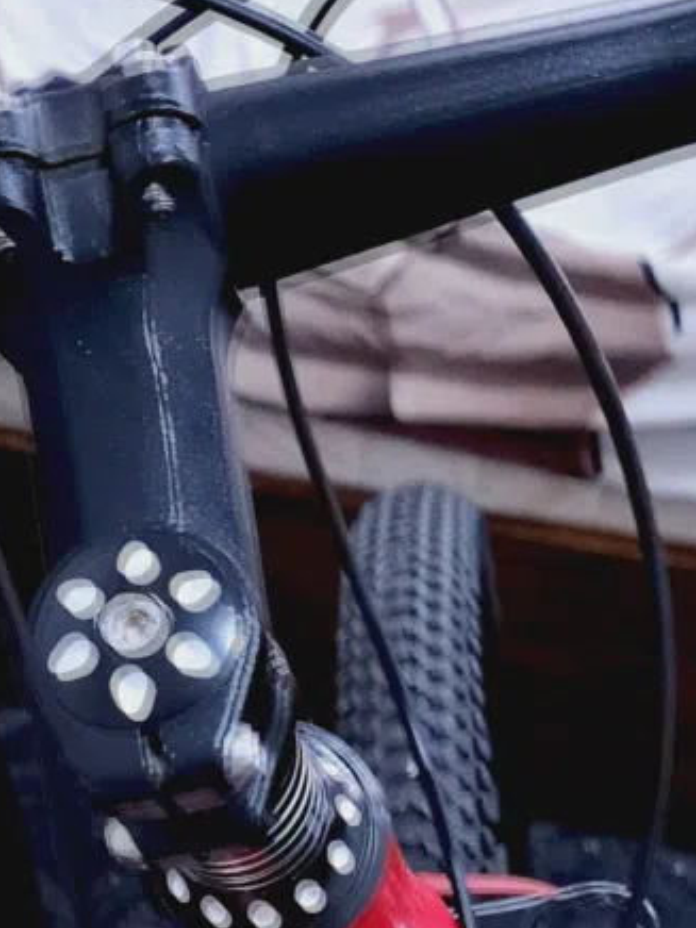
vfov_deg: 24.6
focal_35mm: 72
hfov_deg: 20.4
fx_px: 1930
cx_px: 228
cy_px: 1104
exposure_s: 1/33
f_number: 1.8
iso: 640
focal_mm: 5.4
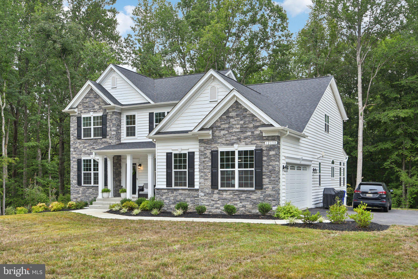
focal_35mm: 35
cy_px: 140
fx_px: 407
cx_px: 209
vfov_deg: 37.9
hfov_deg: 54.4
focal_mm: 35
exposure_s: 1/320
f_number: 8
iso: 400
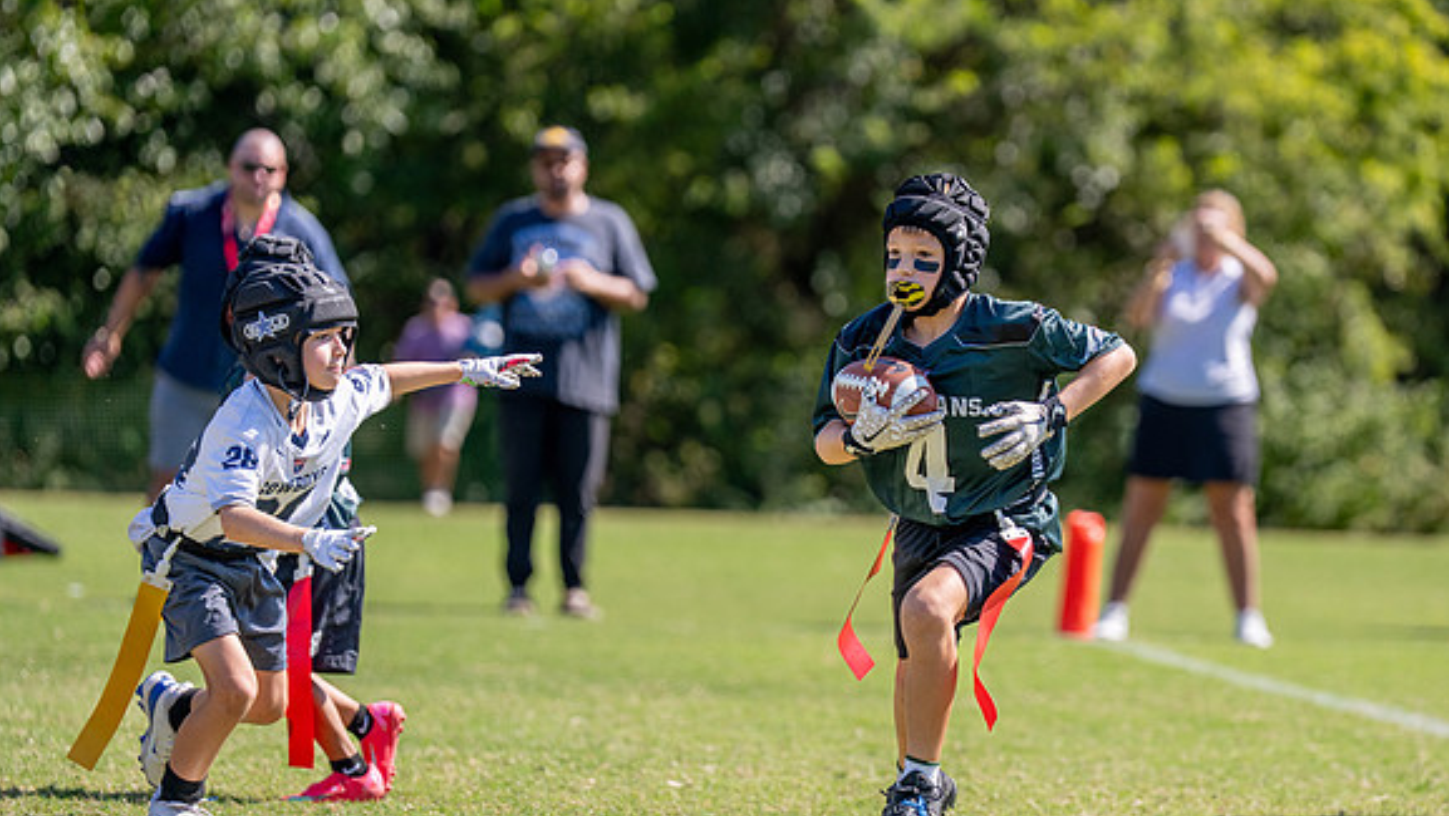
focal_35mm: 204
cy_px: 495
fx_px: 7841
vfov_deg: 6.0
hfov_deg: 10.6
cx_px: 926
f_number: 2.8
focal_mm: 151
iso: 200
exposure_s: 1/3200
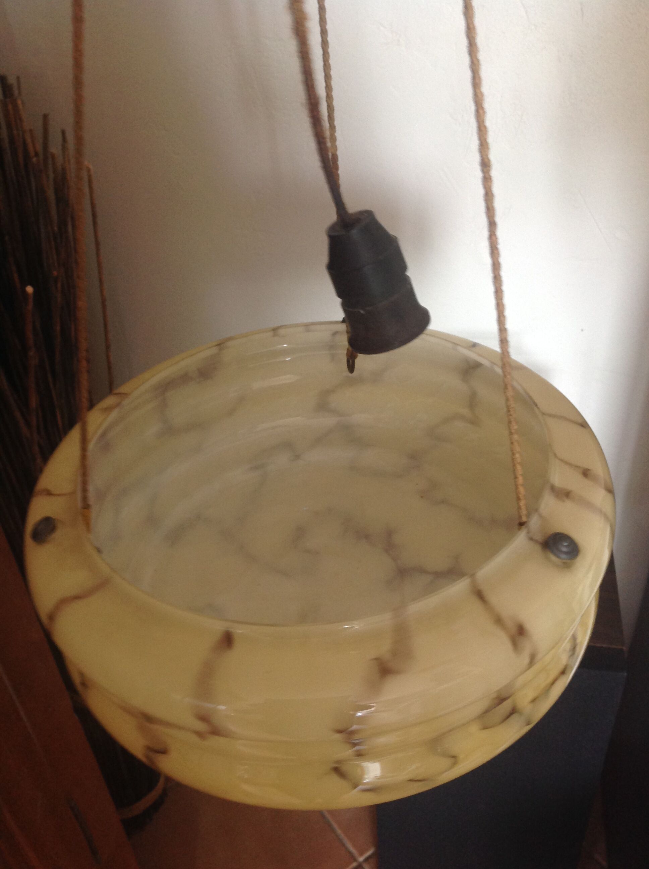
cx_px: 324
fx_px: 877
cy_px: 434
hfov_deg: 40.6
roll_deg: +5.4
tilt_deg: -35.8
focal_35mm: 35
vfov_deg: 52.7
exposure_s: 1/15
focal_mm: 4.28
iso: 125
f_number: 2.4
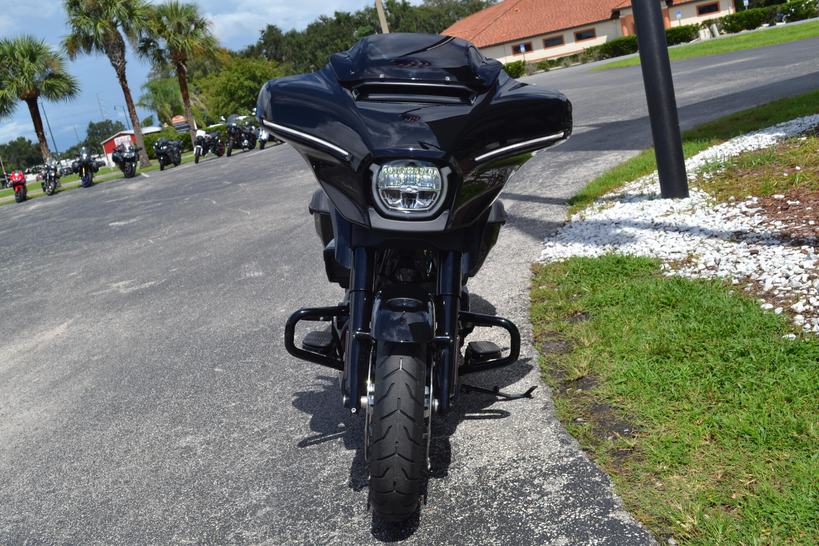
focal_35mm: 36
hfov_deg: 53.1
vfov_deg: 36.9
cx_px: 410
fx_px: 819
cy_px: 273
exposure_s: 1/250
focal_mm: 24
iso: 100
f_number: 8
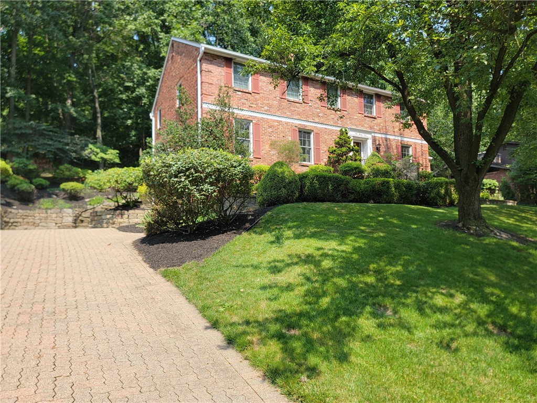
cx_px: 268
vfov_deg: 56.8
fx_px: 372
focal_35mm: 24
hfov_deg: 71.6
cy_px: 202
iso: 16
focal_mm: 6.7
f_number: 1.8
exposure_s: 1/327
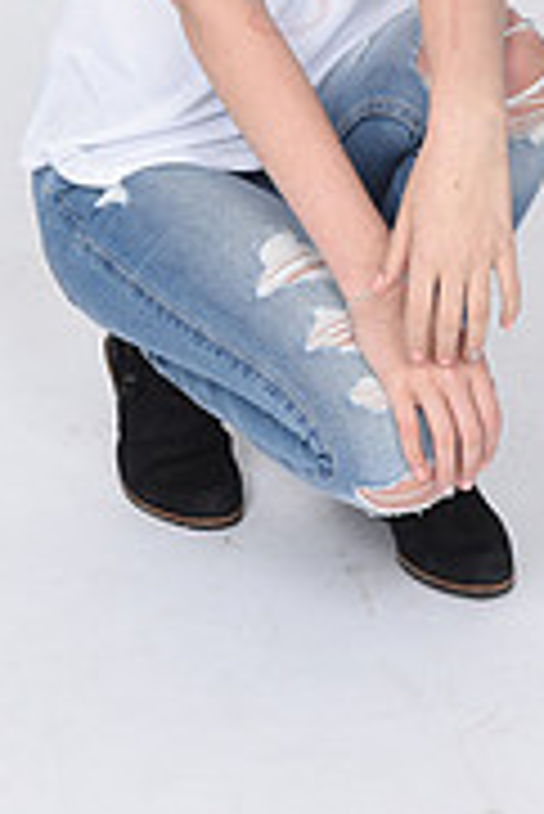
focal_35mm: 154
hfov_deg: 8.9
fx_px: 3484
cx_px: 285
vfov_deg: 12.9
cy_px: -193
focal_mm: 48
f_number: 8
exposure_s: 1/125
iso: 160
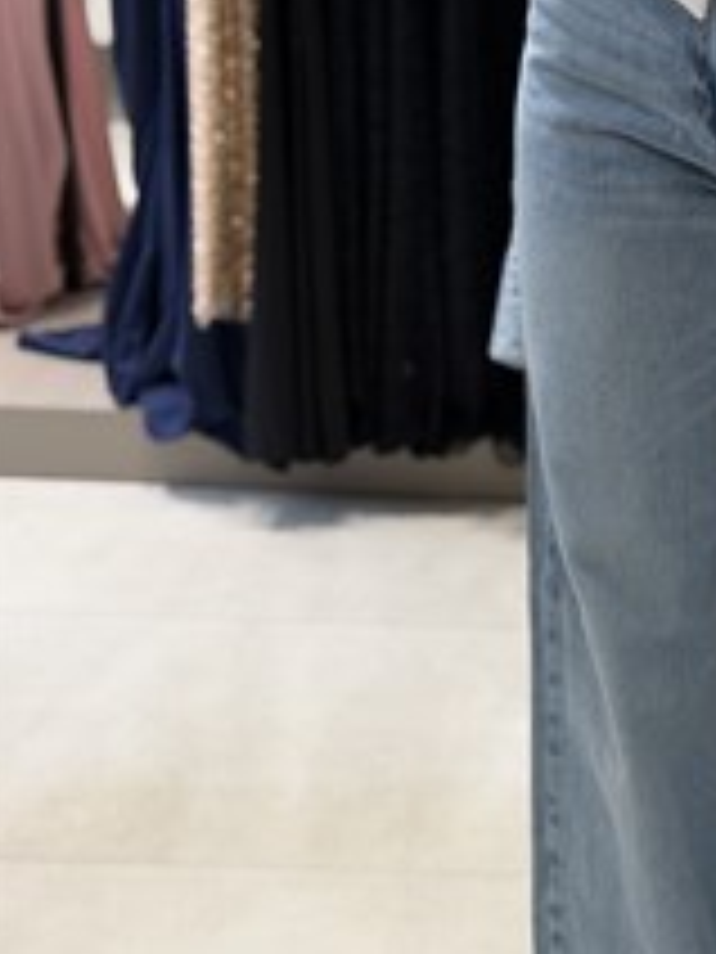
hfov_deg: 14.4
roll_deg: -2.5
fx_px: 2785
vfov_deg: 19.4
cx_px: 727
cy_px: 536
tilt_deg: -37.2
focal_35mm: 101
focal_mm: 6.76
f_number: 1.78
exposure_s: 1/100
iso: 50
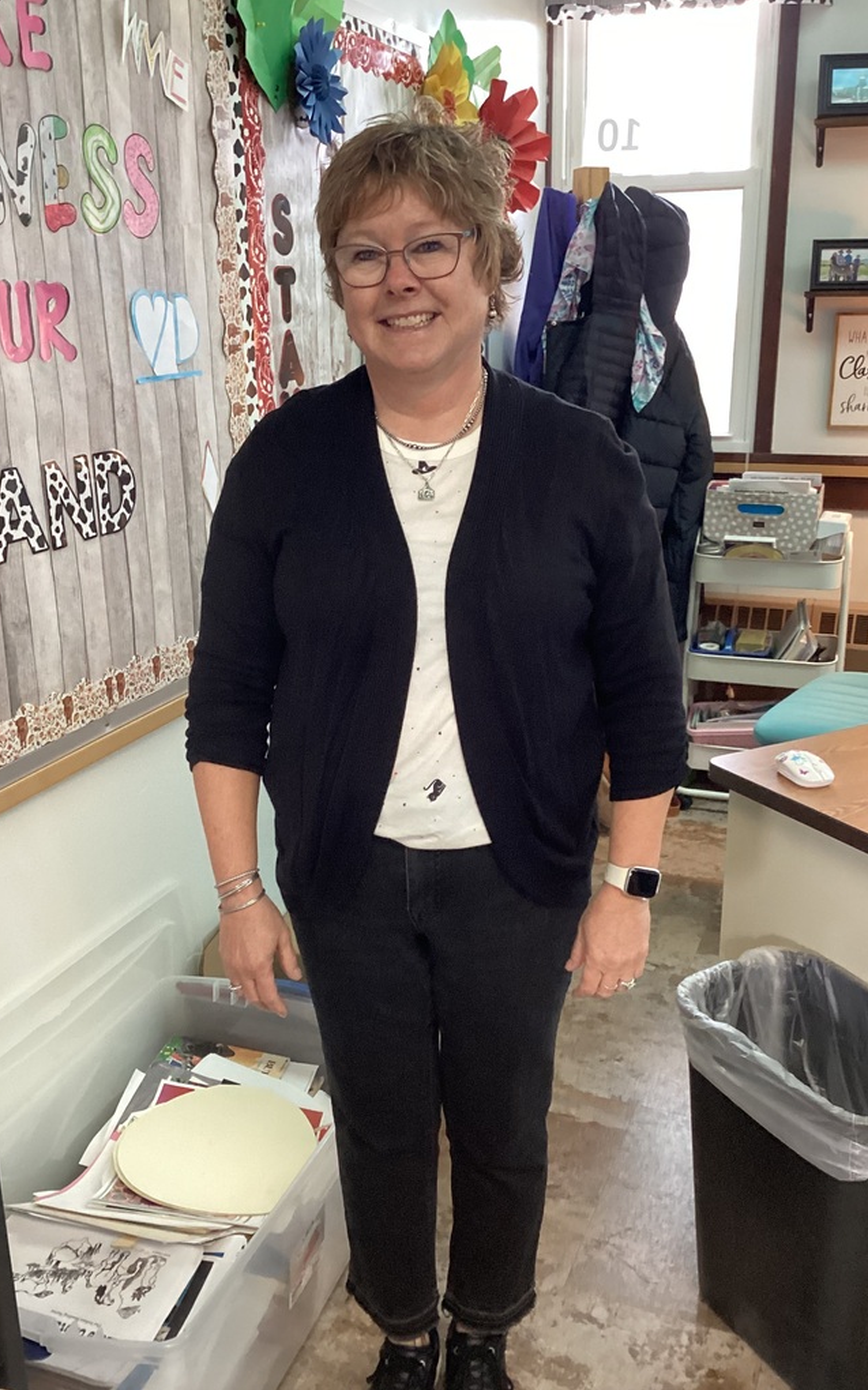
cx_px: 432
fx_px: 1250
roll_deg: +1.1
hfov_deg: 38.3
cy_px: 695
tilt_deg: -18.2
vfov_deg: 58.2
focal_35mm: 33
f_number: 2.4
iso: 320
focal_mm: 3.3
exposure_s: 1/60
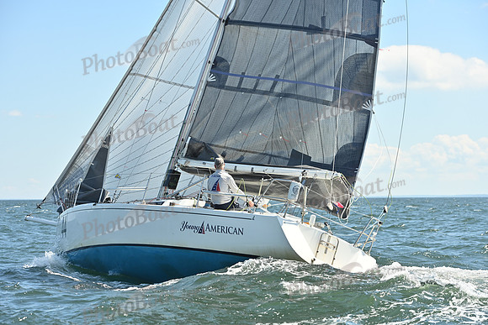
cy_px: 162
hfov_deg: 20.0
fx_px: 1383
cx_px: 244
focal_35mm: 102
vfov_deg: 13.4
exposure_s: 1/1250
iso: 250
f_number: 7.1
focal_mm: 102
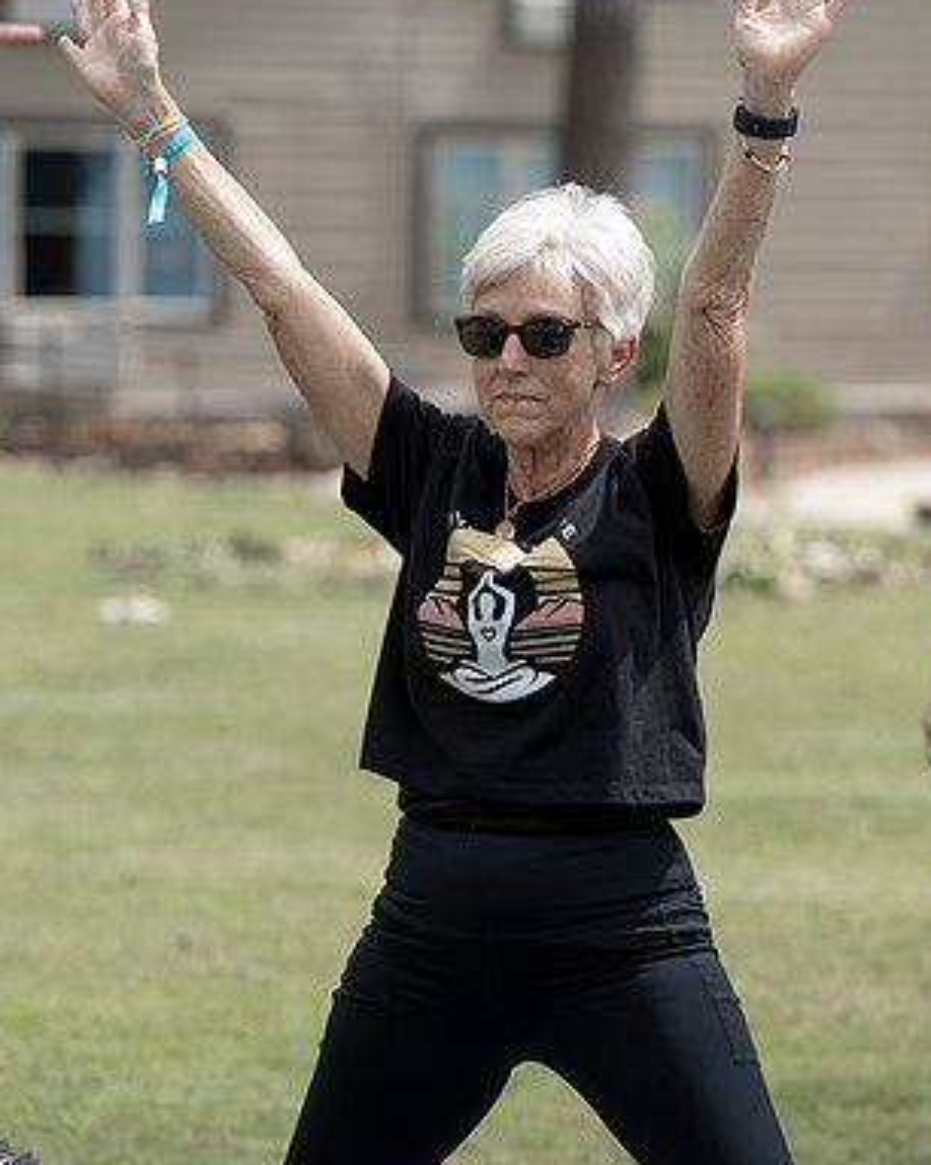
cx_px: 770
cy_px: 602
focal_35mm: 183
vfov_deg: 10.6
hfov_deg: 8.4
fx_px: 6308
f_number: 2.8
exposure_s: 1/400
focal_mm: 103
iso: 50
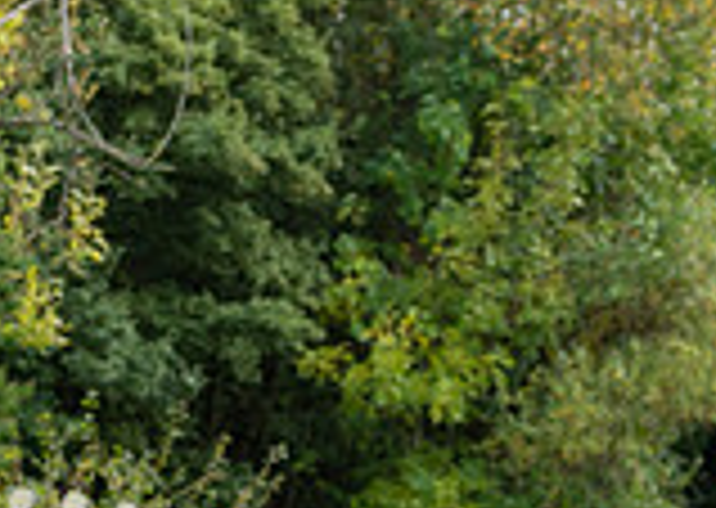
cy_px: 579
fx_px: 6050
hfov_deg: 6.7
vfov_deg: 4.8
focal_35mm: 298
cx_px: 836
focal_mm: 62
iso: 200
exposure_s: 1/400
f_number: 3.2
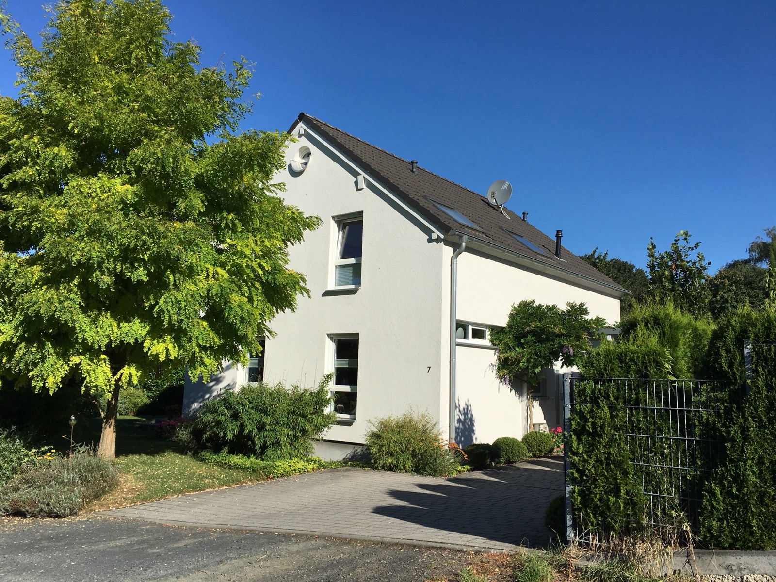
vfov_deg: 48.2
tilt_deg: +6.6
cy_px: 291
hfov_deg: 61.7
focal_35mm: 29
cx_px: 388
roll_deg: -1.9
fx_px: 650
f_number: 2.2
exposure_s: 1/2481
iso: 25
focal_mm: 4.15
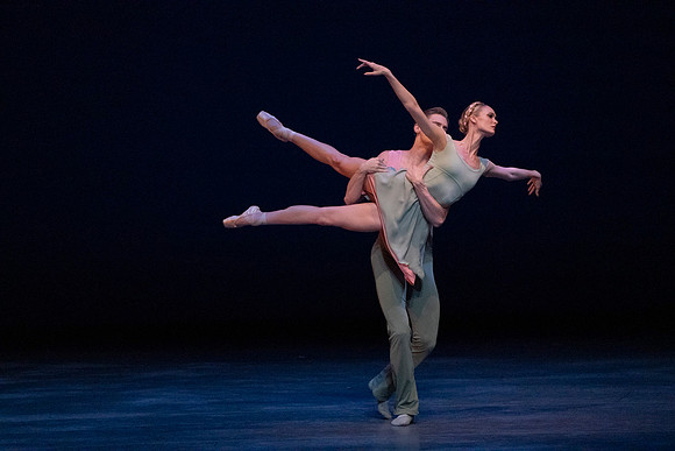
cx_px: 338
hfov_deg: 5.7
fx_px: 6826
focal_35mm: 364
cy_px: 226
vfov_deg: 3.8
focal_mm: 364
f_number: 5.6
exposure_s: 1/400
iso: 16000
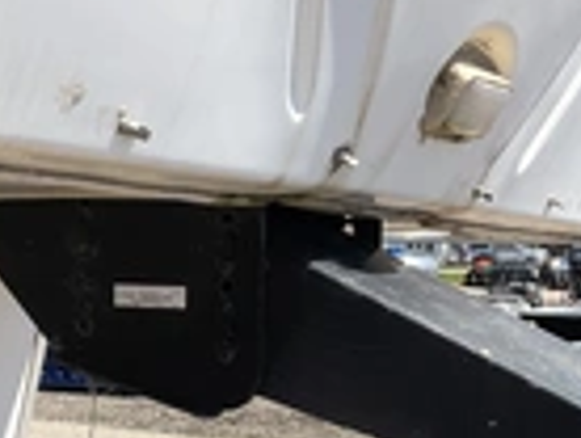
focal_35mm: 84
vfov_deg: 17.3
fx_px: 1412
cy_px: 417
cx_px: 324
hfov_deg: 23.2
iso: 25
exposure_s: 1/1626
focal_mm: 3
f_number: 1.8
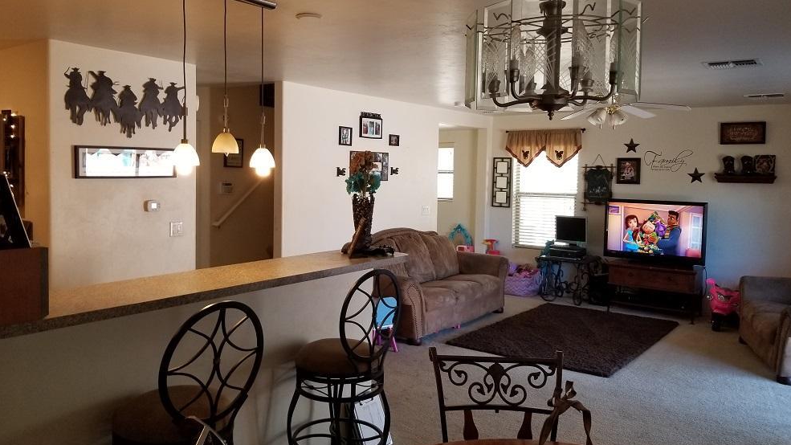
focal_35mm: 29
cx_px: 390
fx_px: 608
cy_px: 226
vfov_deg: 40.2
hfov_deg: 66.1
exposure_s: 1/60
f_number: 1.7
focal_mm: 4.25
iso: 100
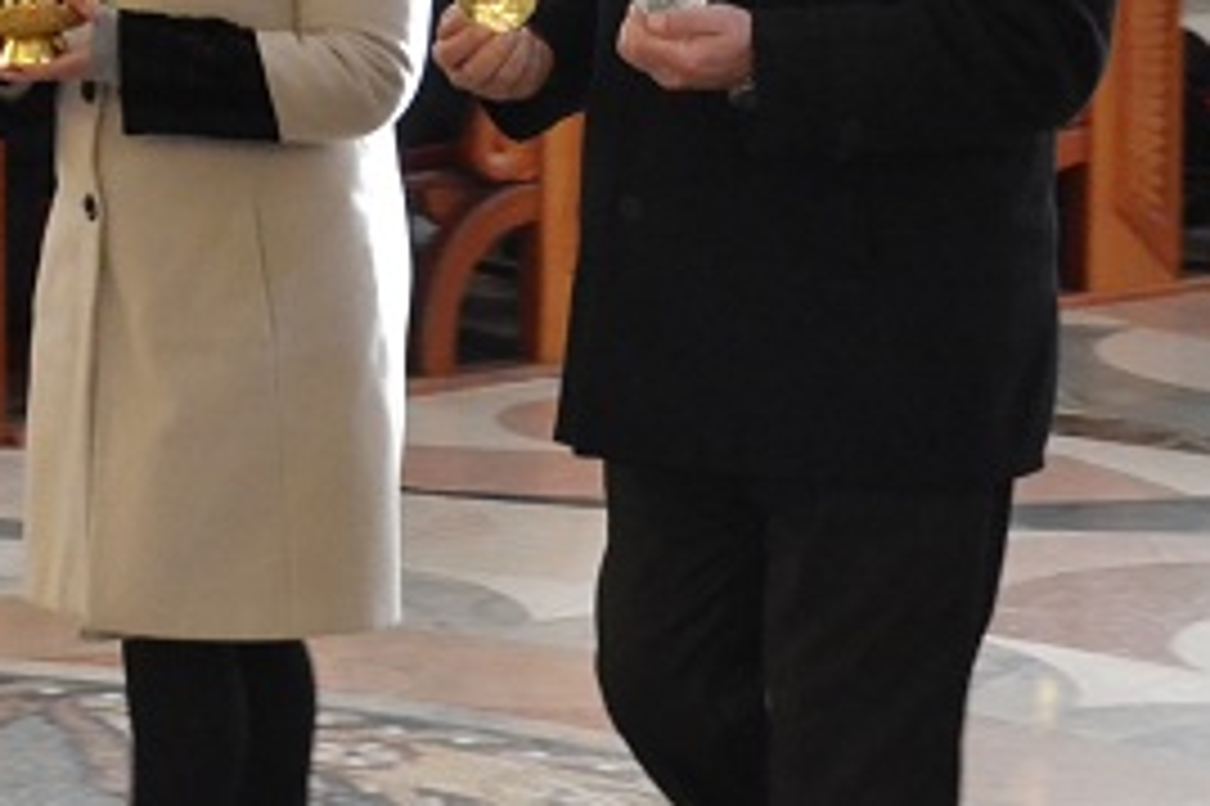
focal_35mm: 125
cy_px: 29
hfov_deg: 15.6
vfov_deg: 10.9
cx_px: -382
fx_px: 4199
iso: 3200
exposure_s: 1/80
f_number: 4.2
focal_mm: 28
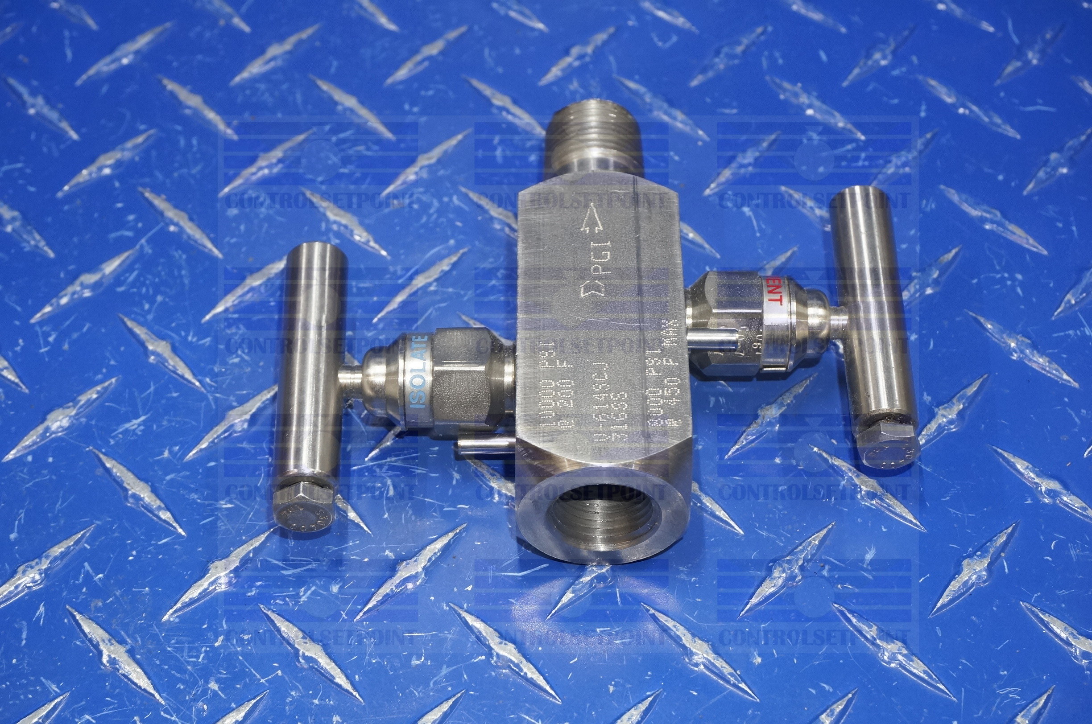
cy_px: 362
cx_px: 546
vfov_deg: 22.0
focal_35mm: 62
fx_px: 1863
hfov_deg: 32.7
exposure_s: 1/40
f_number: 9
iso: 800
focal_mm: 41
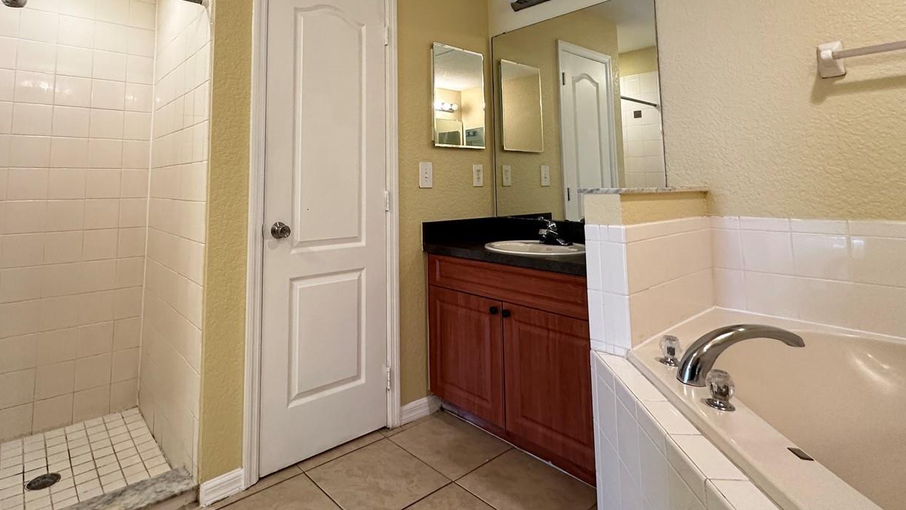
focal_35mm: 20
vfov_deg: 53.6
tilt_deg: +5.4
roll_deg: +0.0
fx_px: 480
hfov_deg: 86.2
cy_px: 135
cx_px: 397
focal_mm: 2.22
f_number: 2.2
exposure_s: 1/60
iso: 200
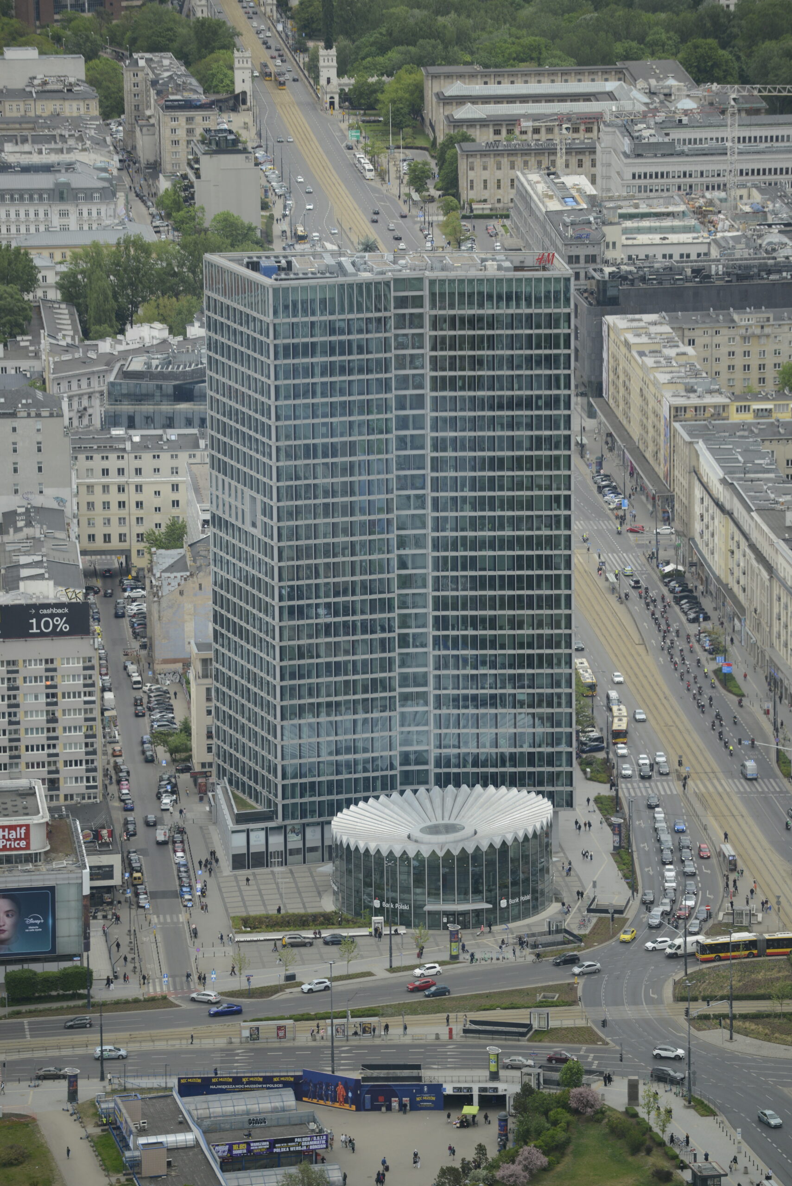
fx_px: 5439
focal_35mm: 165
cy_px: 593
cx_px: 396
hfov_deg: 8.3
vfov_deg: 12.4
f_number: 4
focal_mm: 165
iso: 450
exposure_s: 1/1600
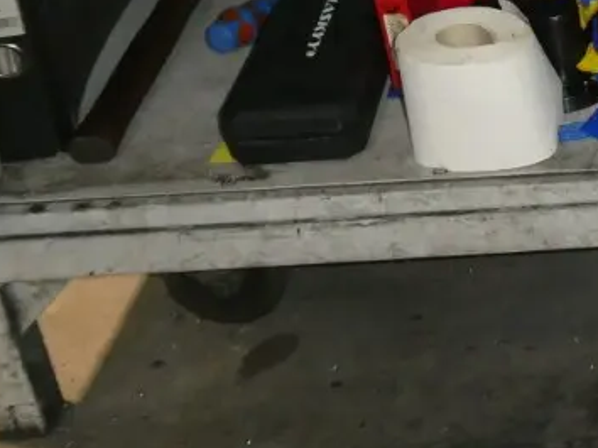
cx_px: 738
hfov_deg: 22.1
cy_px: -34
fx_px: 1398
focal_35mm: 81
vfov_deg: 17.6
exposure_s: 1/60
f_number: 3.5
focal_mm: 5
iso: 800
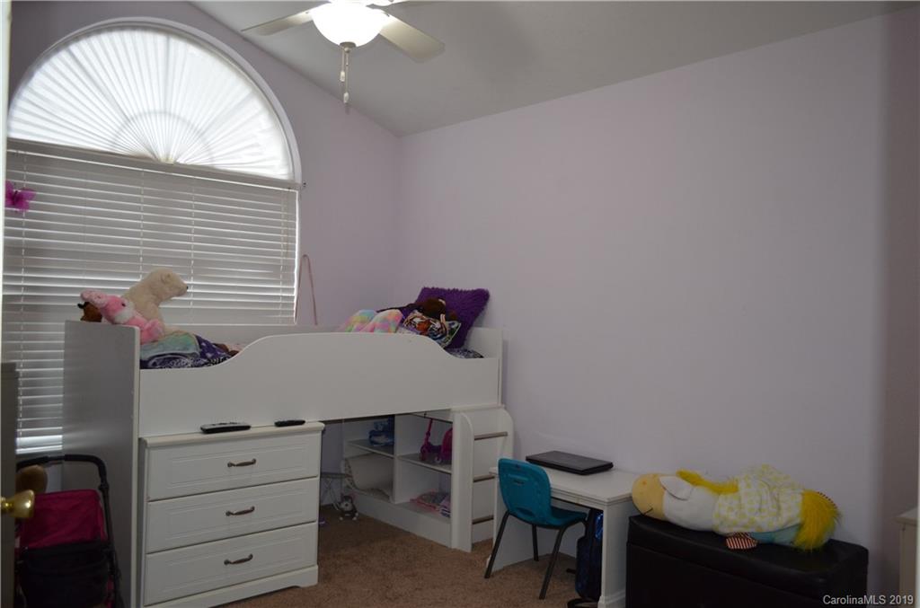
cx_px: 460
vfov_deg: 47.7
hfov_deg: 67.5
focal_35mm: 27
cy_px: 304
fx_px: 688
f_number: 3.5
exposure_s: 1/60
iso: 640
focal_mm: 18
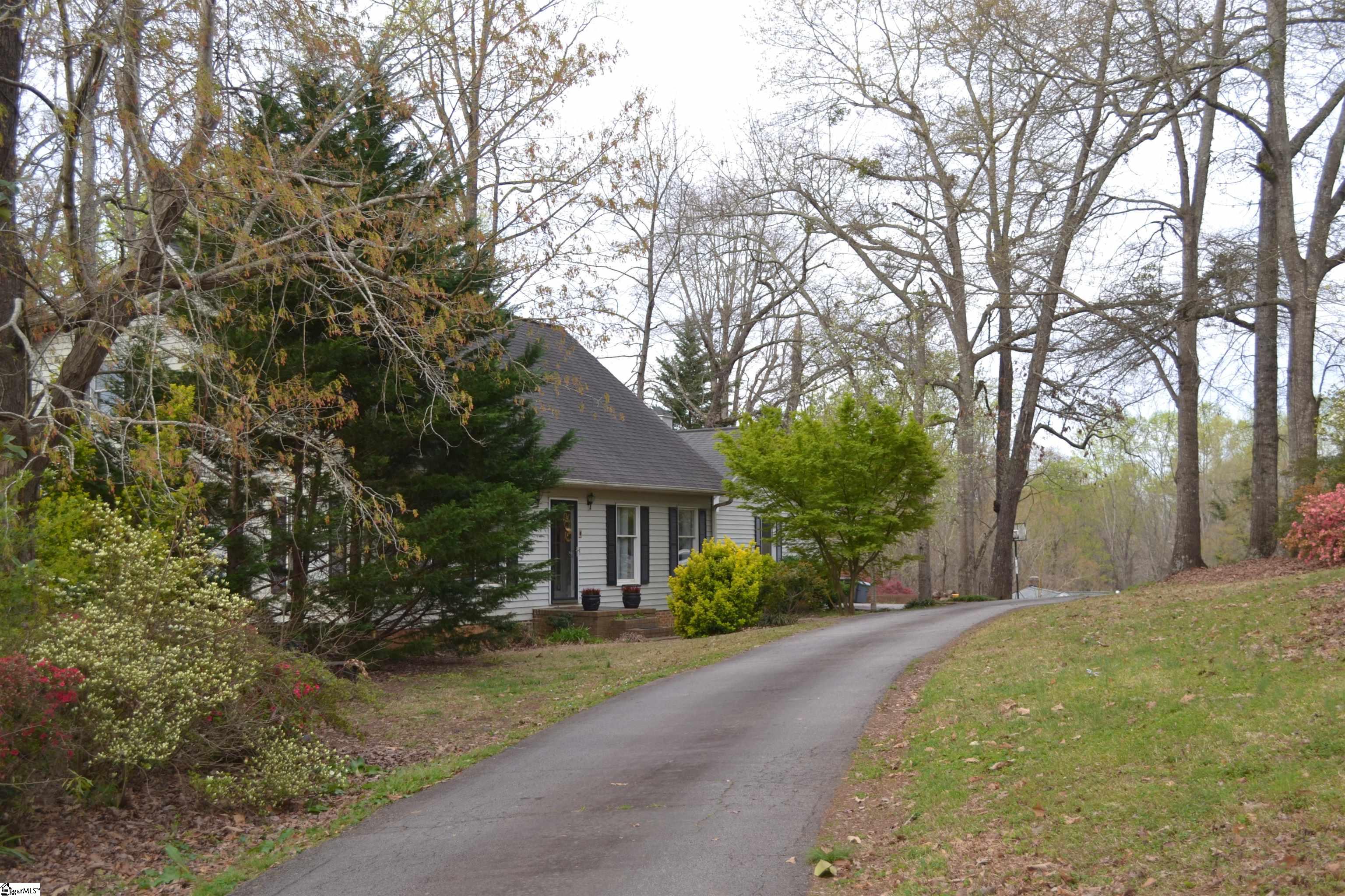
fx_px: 1457
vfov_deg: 34.2
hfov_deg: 49.6
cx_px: 672
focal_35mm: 39
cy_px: 448
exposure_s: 1/125
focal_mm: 26
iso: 110
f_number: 4.2
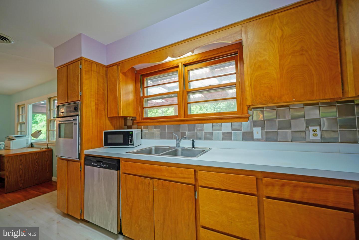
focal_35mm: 15
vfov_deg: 77.3
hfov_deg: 100.4
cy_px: 120
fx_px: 150
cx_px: 180
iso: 125
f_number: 2.8
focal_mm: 10
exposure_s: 1/30
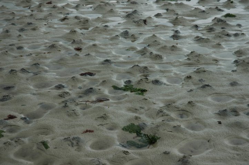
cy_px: 82
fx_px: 570
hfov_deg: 24.6
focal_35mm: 82
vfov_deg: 16.5
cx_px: 124
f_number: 6.3
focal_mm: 55
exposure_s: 1/160
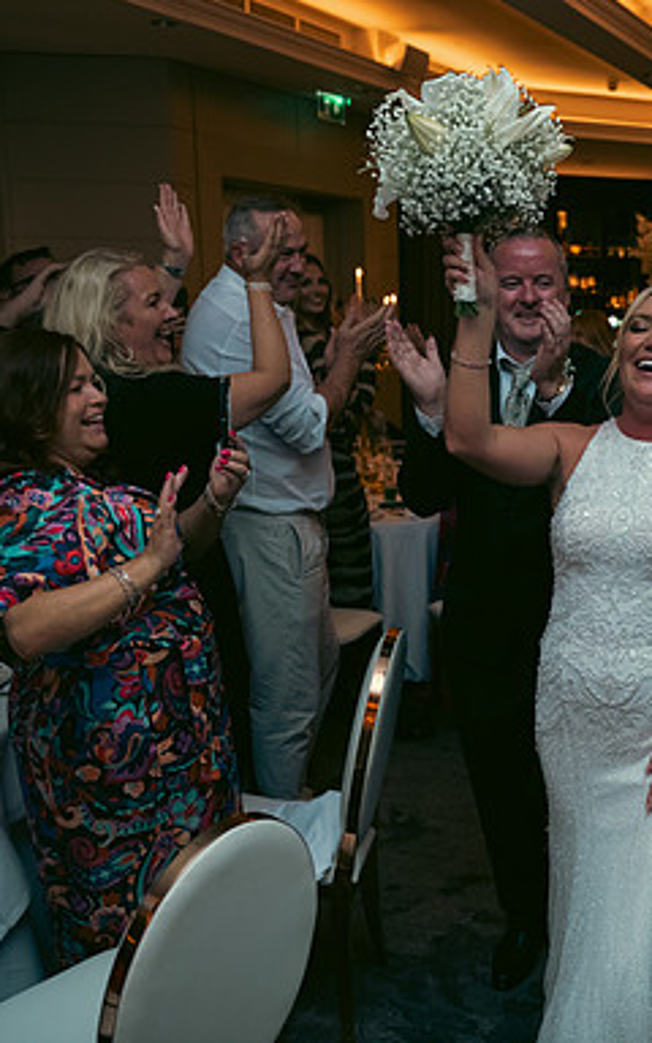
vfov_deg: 49.3
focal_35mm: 40
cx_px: 655
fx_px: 1137
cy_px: 523
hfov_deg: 29.8
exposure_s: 1/160
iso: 800
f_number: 3.5
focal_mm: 26
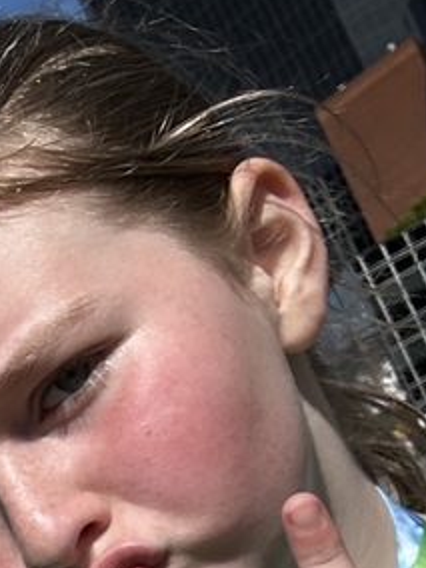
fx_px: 1772
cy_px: 868
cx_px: -182
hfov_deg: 13.1
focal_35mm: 108
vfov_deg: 16.5
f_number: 1.9
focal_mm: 2.69
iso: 25
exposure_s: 1/2242
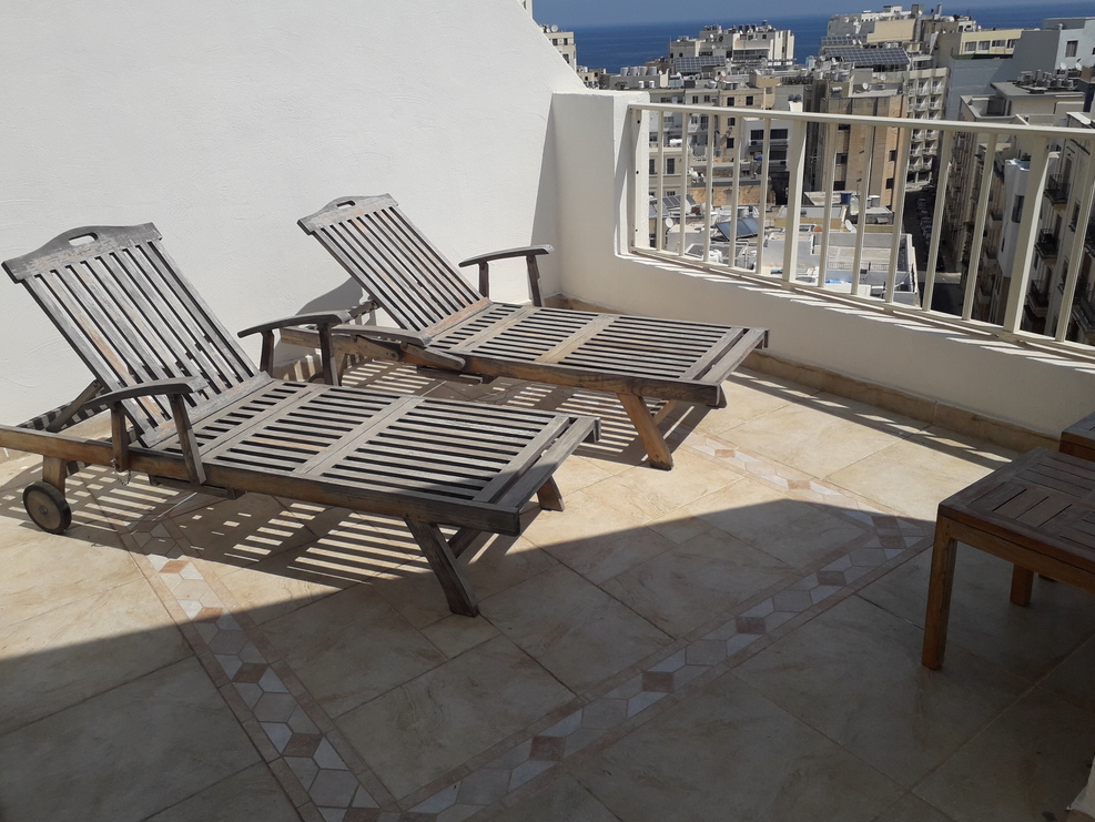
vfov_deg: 49.8
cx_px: 559
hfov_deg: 63.4
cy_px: 404
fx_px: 886
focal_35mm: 28
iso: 40
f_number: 1.9
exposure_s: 1/3731
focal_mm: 3.6
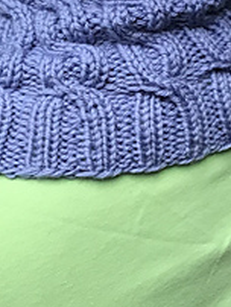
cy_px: 35
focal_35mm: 98
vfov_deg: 19.7
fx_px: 870
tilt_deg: -28.1
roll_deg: +1.4
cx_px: 134
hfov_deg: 15.1
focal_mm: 3.3
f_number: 2.4
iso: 64
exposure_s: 1/30
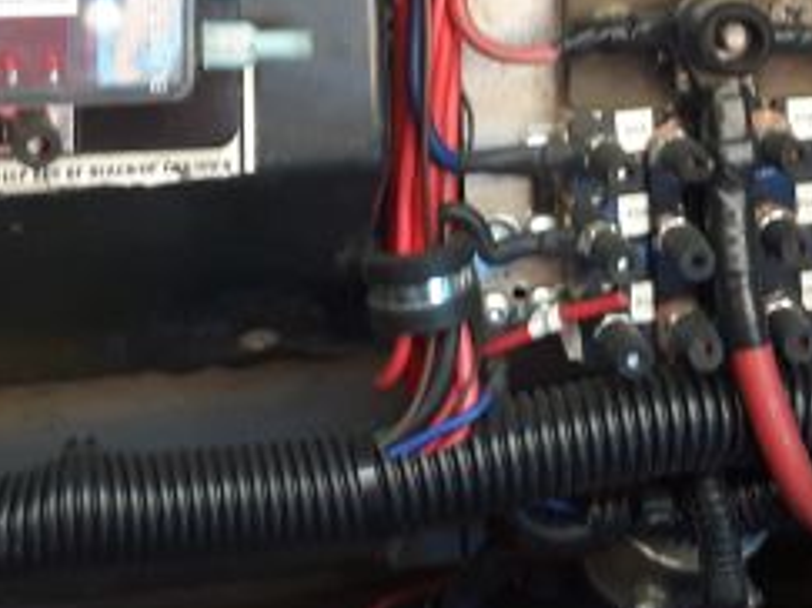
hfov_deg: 19.3
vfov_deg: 14.0
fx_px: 2391
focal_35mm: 102
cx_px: 371
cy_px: -157
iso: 50
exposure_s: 1/33
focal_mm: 3.7
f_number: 1.9
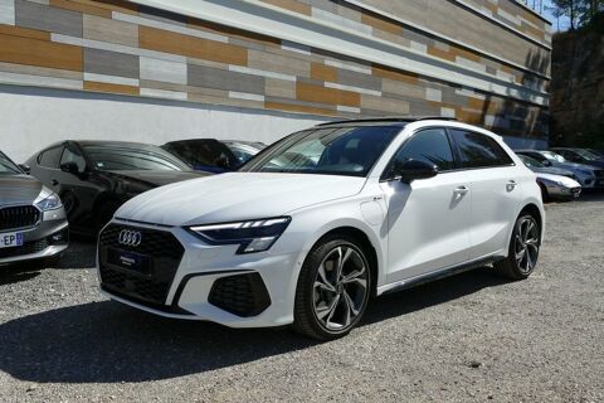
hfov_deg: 57.2
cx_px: 302
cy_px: 202
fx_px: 554
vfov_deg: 40.0
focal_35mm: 33
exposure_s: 1/1600
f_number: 3.5
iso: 125
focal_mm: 12.12
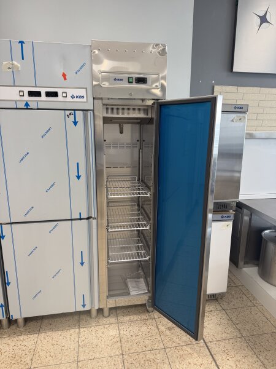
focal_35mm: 24
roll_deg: -0.3
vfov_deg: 71.6
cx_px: 138
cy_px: 184
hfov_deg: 56.8
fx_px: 255
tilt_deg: -11.0
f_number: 1.78
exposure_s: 1/121
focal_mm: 6.76
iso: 100
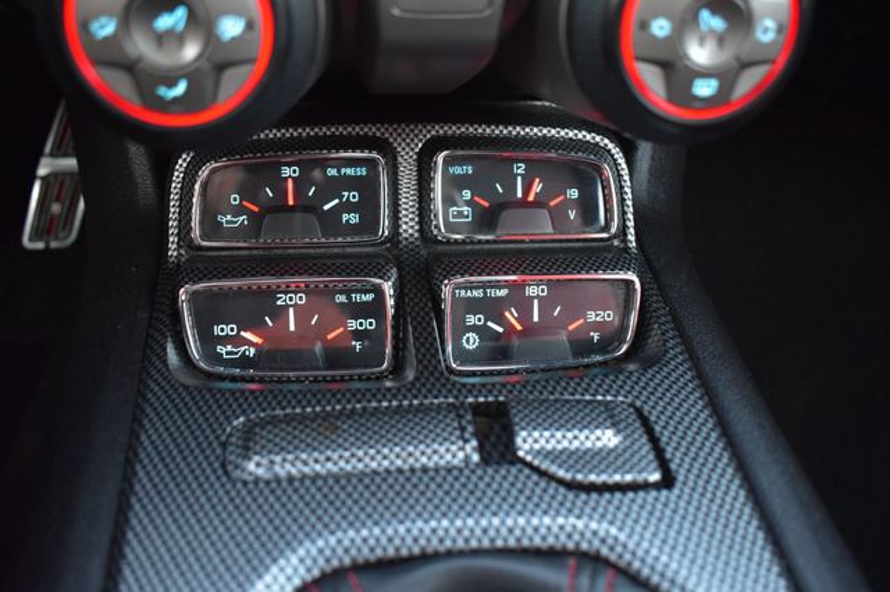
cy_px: 296
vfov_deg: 41.7
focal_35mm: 32
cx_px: 445
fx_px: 778
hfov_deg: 59.5
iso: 1600
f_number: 3.8
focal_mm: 21
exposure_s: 1/10
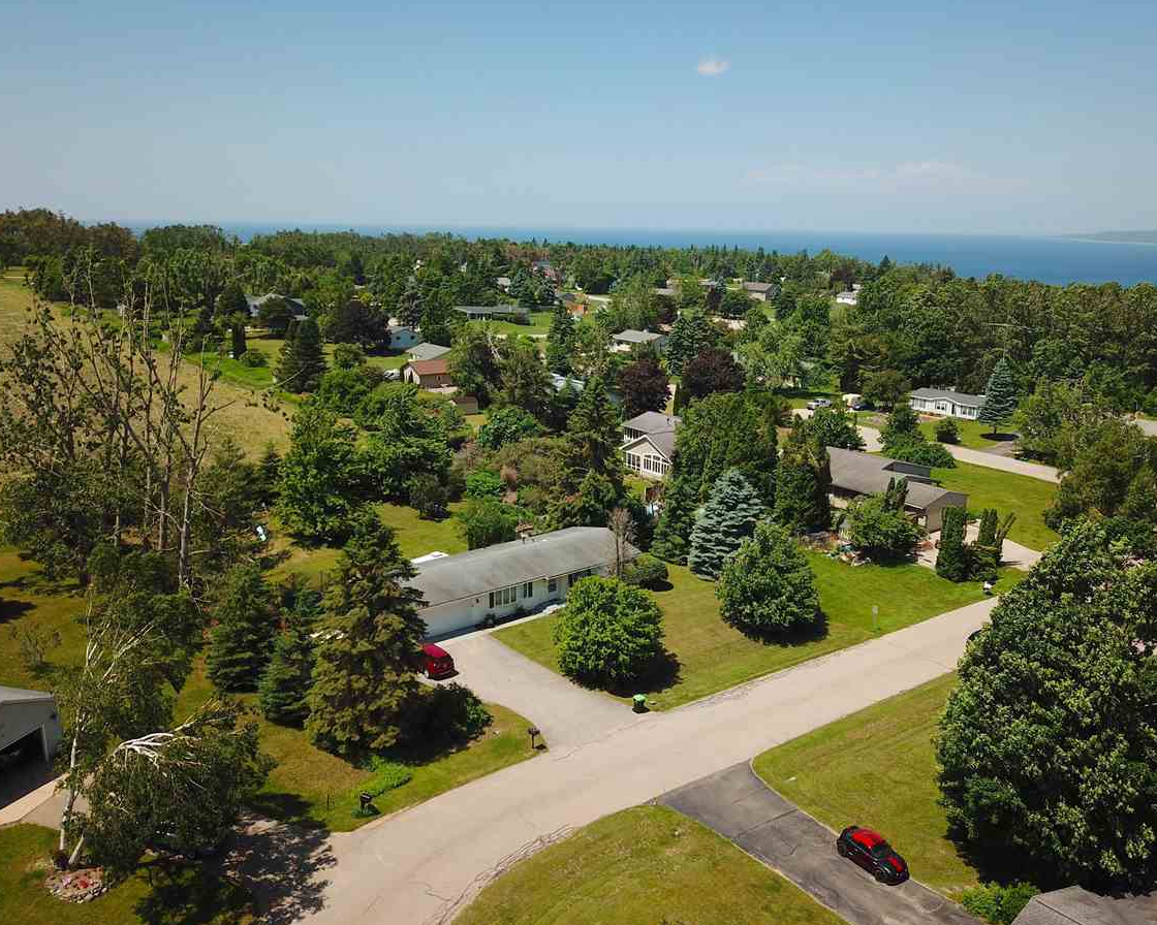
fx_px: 993
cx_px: 649
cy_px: 458
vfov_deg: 50.0
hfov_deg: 60.3
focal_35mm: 29
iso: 100
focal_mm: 4.73
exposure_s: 1/153
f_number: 2.2
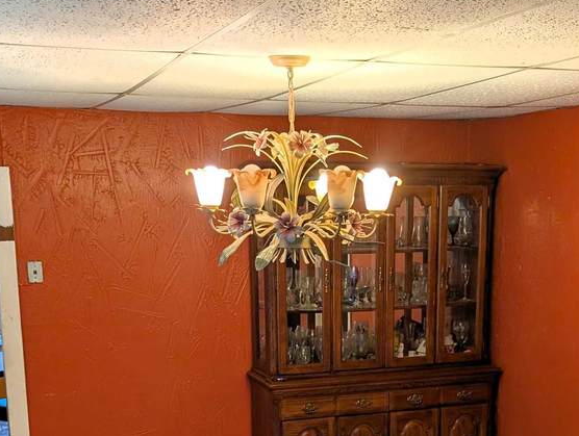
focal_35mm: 55
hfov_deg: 34.8
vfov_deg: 25.6
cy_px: 409
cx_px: 337
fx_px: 922
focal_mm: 6.9
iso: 45
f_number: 1.68
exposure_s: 1/40
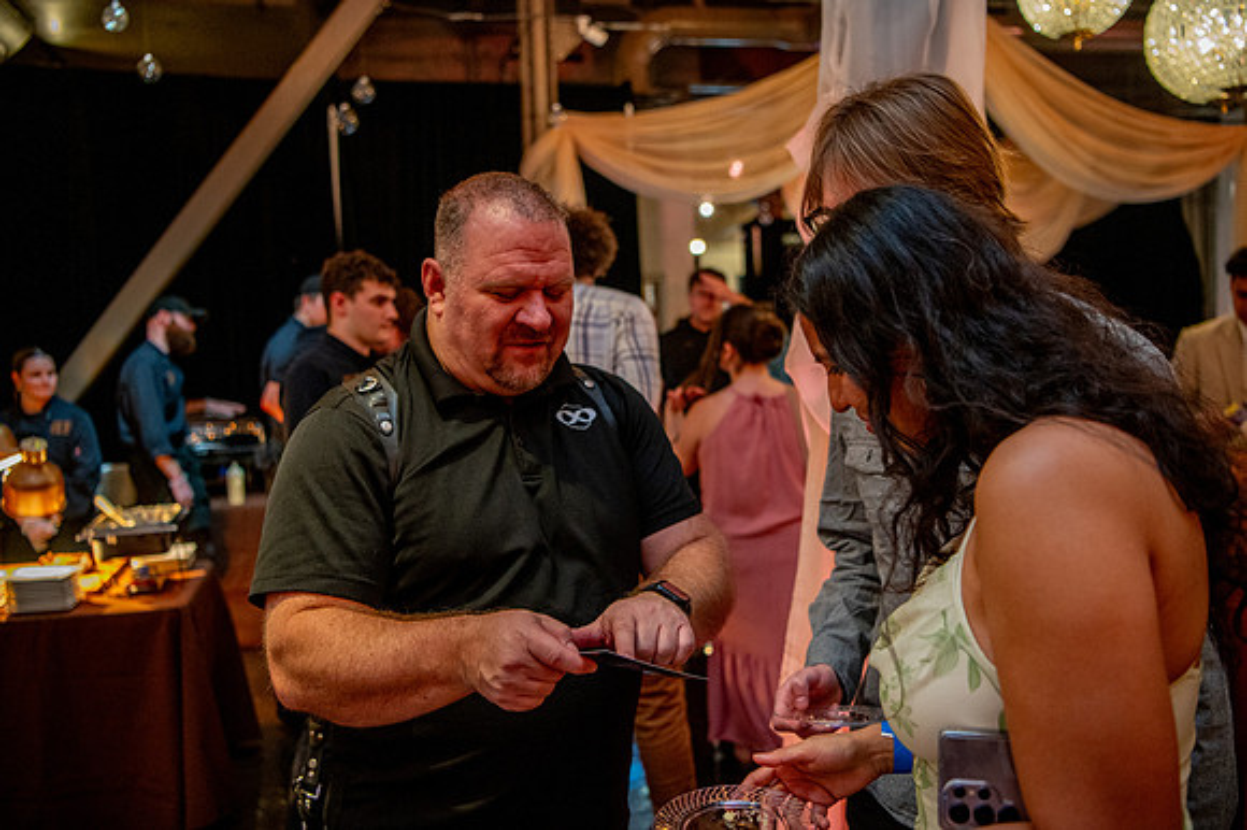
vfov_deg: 40.4
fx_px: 1128
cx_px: 617
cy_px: 415
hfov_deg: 57.9
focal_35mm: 33
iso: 4000
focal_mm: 32
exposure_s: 1/250
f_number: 2.8
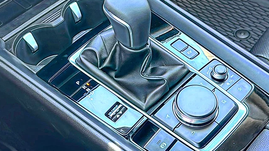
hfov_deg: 45.5
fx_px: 321
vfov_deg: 26.5
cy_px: 74
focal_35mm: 45
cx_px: 137
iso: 50
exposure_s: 1/41
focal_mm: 6.86
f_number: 1.78
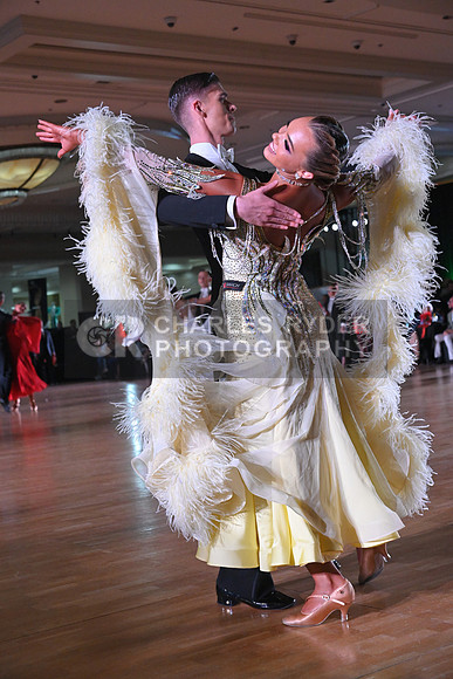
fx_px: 1037
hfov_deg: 24.6
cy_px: 340
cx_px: 226
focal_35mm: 55
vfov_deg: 36.2
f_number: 5.6
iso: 4000
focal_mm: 55
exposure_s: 1/400
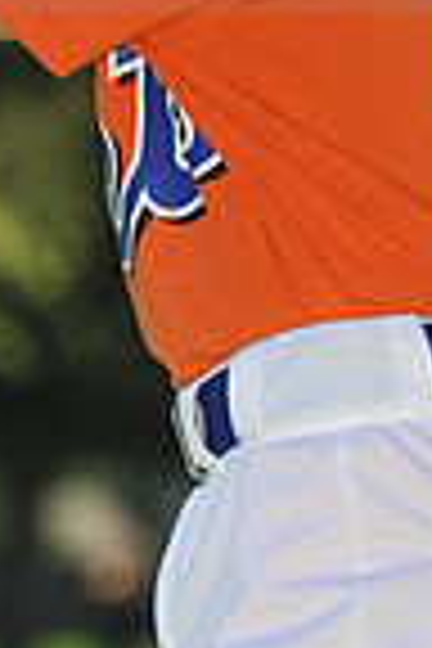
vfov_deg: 5.1
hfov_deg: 3.4
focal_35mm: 403
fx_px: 7253
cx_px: 126
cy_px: -130
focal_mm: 100
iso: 200
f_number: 4
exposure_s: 1/1600
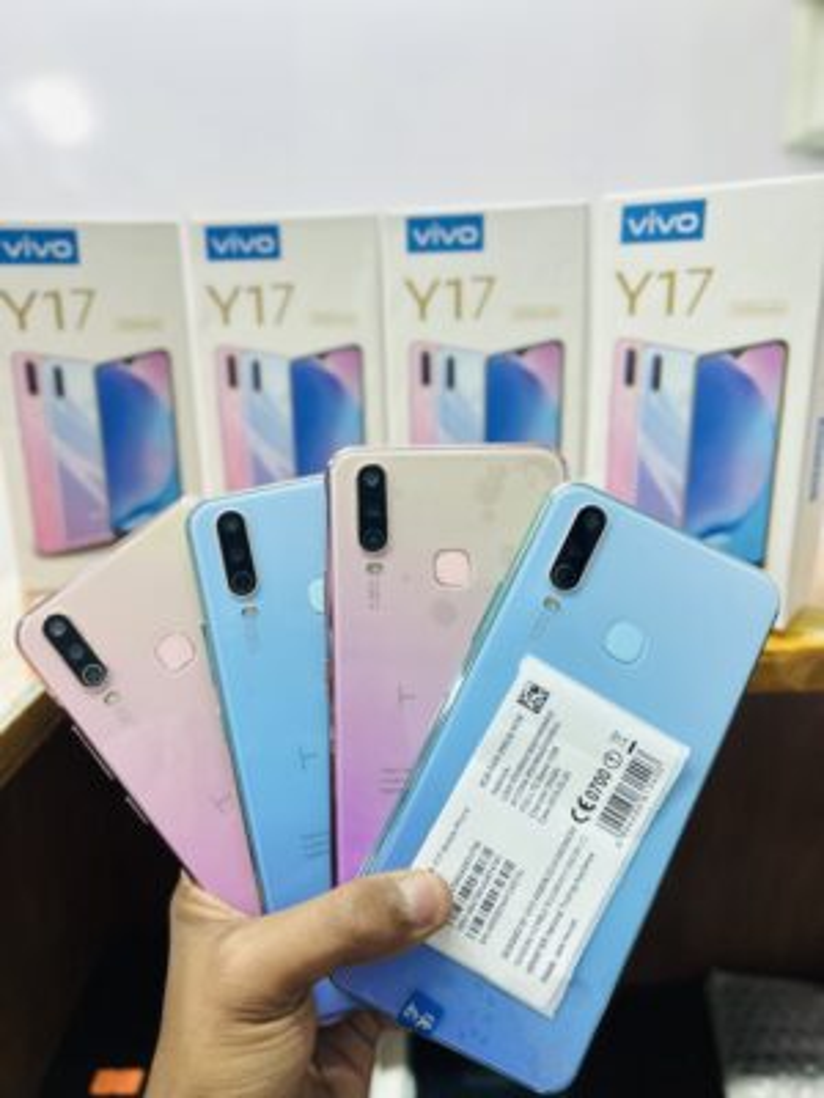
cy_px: 549
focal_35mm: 26
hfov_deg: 53.1
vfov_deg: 67.3
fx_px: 825
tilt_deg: -12.6
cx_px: 412
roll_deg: +1.1
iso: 50
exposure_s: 1/100
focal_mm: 5.7
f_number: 1.5
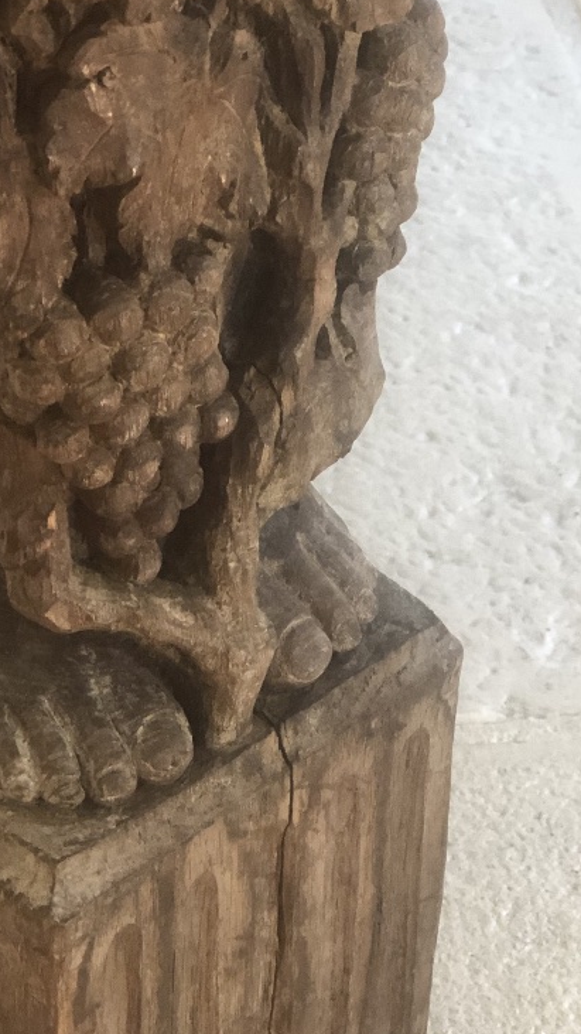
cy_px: 222
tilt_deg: -31.3
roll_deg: +3.7
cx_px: 65
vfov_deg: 20.7
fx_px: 2795
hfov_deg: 11.8
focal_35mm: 102
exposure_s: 1/100
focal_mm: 6.6
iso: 400
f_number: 2.8
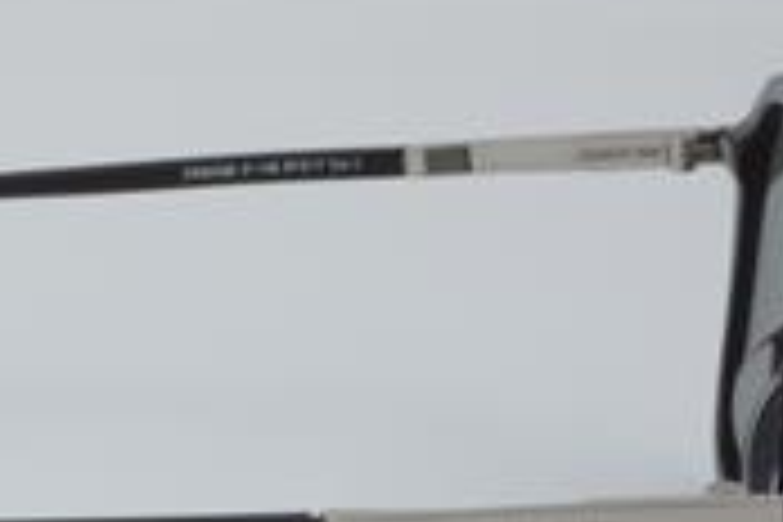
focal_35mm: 172
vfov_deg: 8.0
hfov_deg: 11.8
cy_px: 459
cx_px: 32
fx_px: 3741
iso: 100
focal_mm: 50
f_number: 32
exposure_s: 1/3
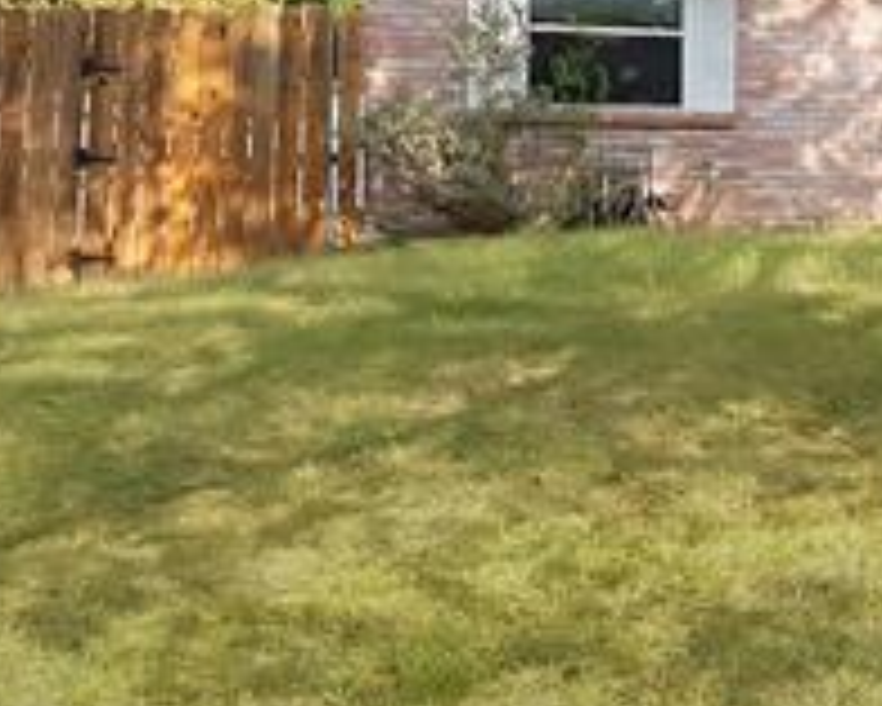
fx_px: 1541
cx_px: 1512
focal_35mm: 59
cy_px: 142
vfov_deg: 25.4
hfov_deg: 22.2
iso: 640
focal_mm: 12
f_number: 9
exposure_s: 1/400
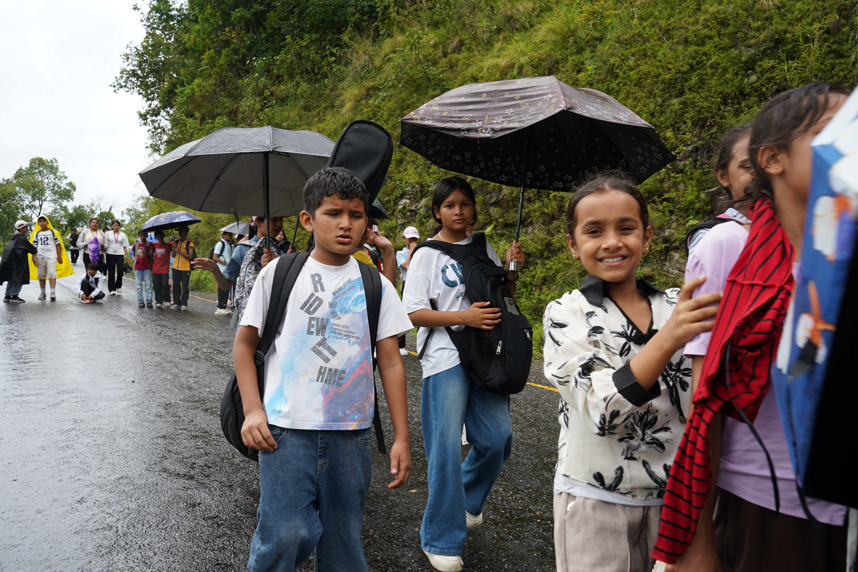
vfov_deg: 46.4
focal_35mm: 28
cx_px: 429
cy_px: 286
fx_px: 667
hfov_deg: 65.5
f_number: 8
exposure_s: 1/160
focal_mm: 28
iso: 100
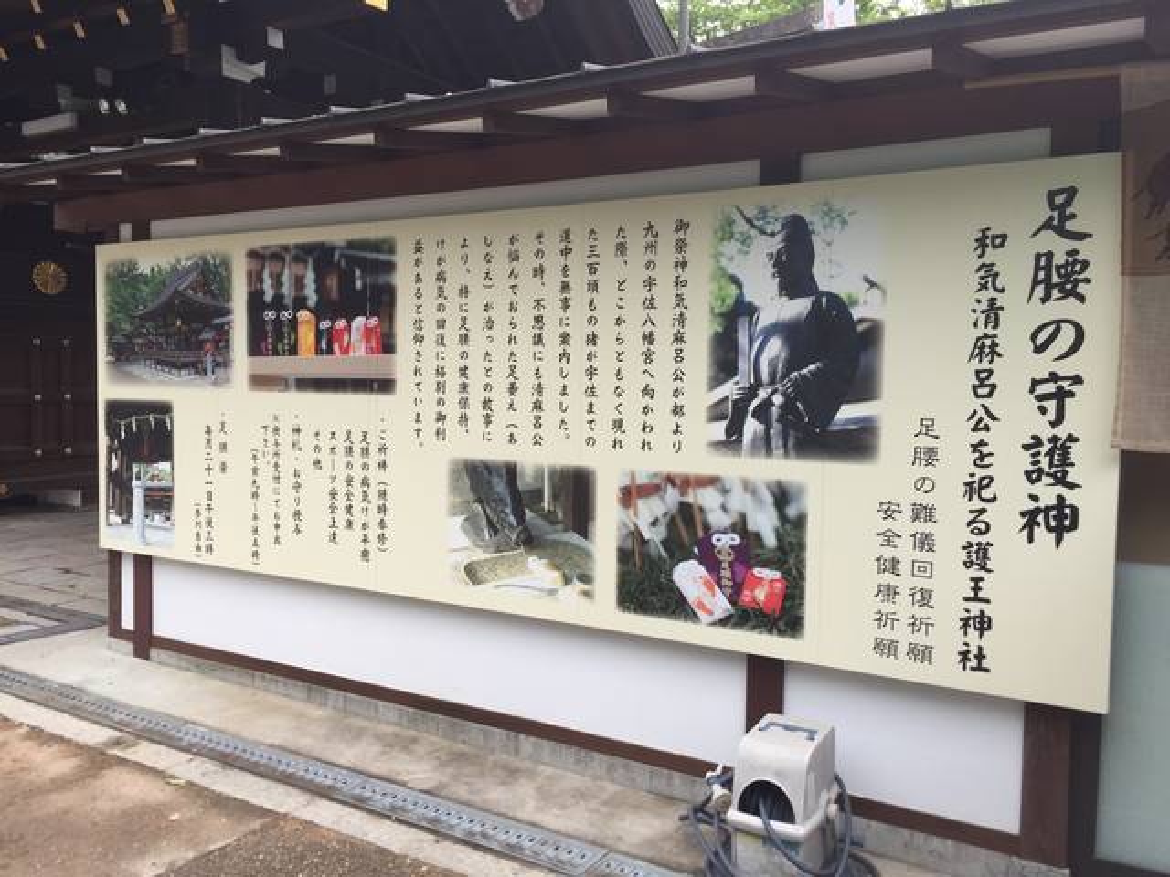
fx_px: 980
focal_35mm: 29
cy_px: 438
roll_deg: -2.1
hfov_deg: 61.7
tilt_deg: -3.9
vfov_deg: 48.2
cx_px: 585
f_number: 2.2
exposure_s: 1/213
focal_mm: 4.15
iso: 32
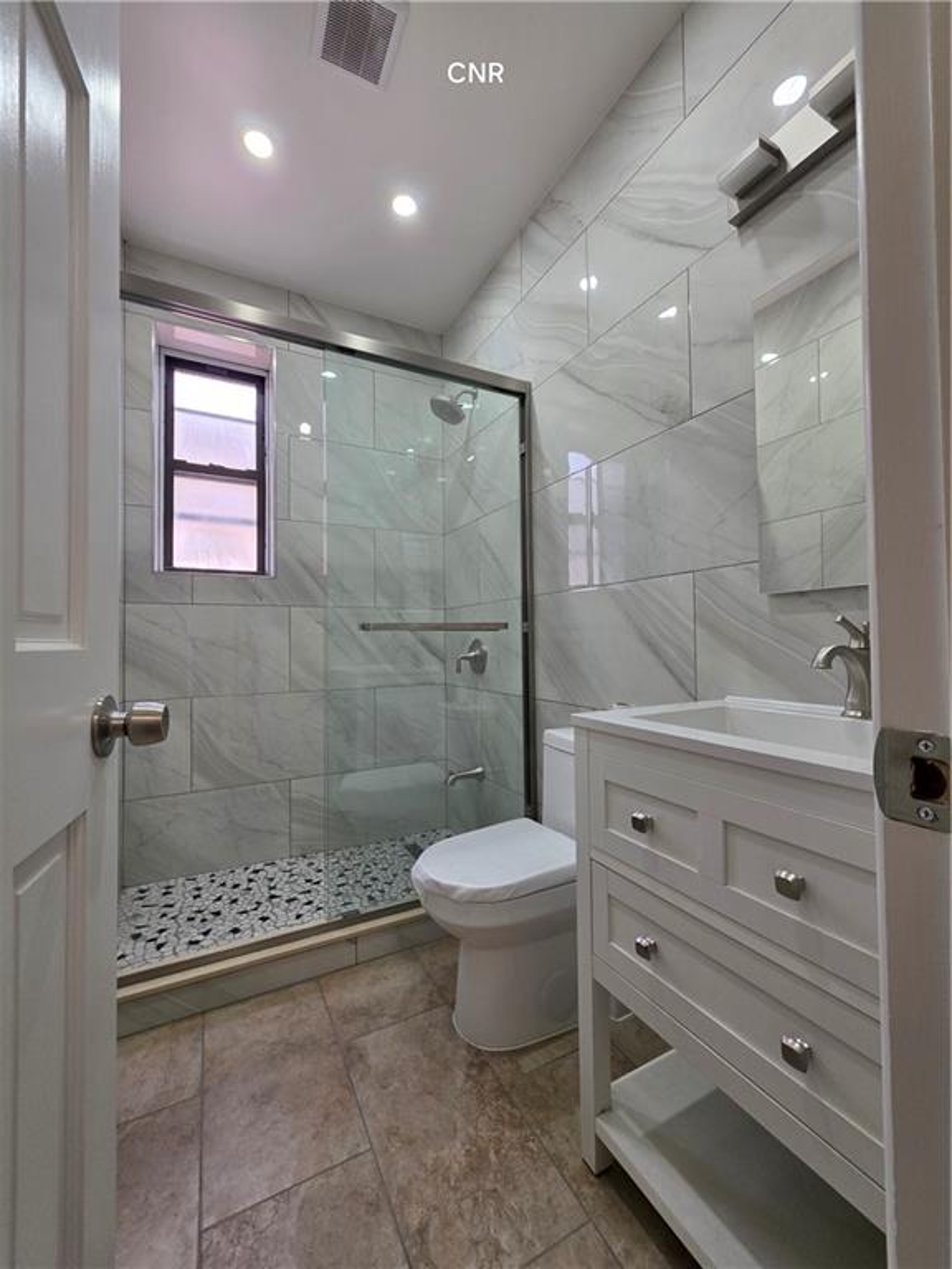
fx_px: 477
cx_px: 476
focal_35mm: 13
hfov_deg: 89.9
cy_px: 634
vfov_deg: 106.2
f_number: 1.9
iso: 100
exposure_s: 1/120
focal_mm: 2.2
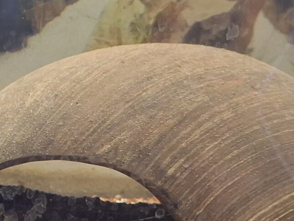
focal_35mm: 91
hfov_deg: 18.0
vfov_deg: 16.2
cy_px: 66
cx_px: -203
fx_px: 773
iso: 400
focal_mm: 5.54
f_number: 1.8
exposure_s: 1/33
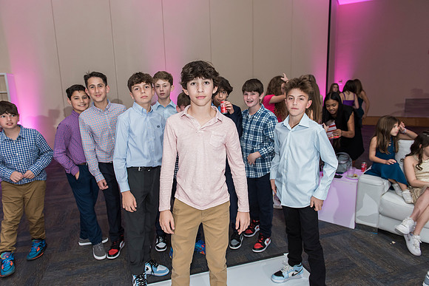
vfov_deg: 53.2
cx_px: 214
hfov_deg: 73.7
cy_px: 143
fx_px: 286
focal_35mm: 24
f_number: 4
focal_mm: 24
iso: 1250
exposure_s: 1/100
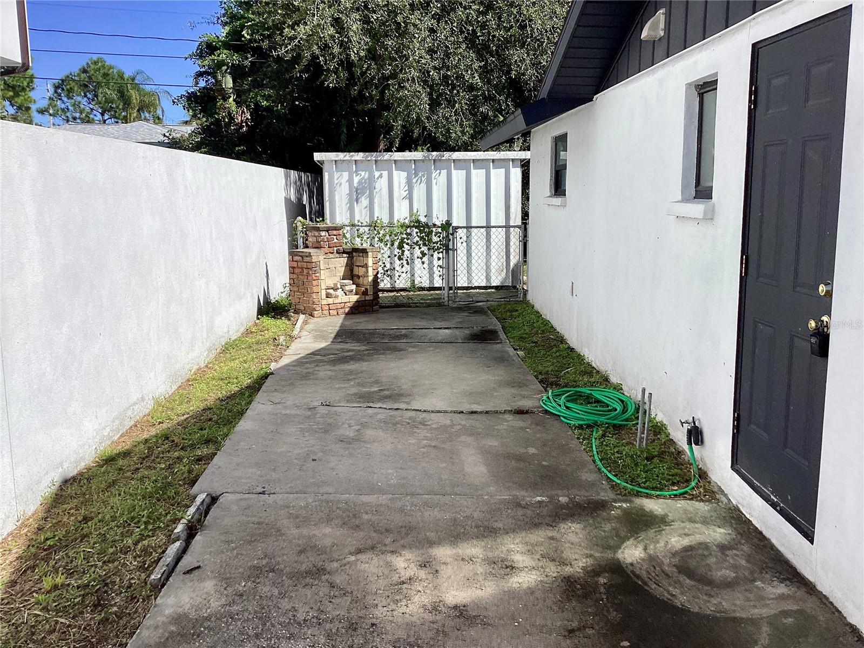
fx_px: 774
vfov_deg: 45.4
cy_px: 324
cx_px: 432
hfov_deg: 58.4
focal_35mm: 31
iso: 25
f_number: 2.4
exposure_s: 1/1942
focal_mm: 3.3
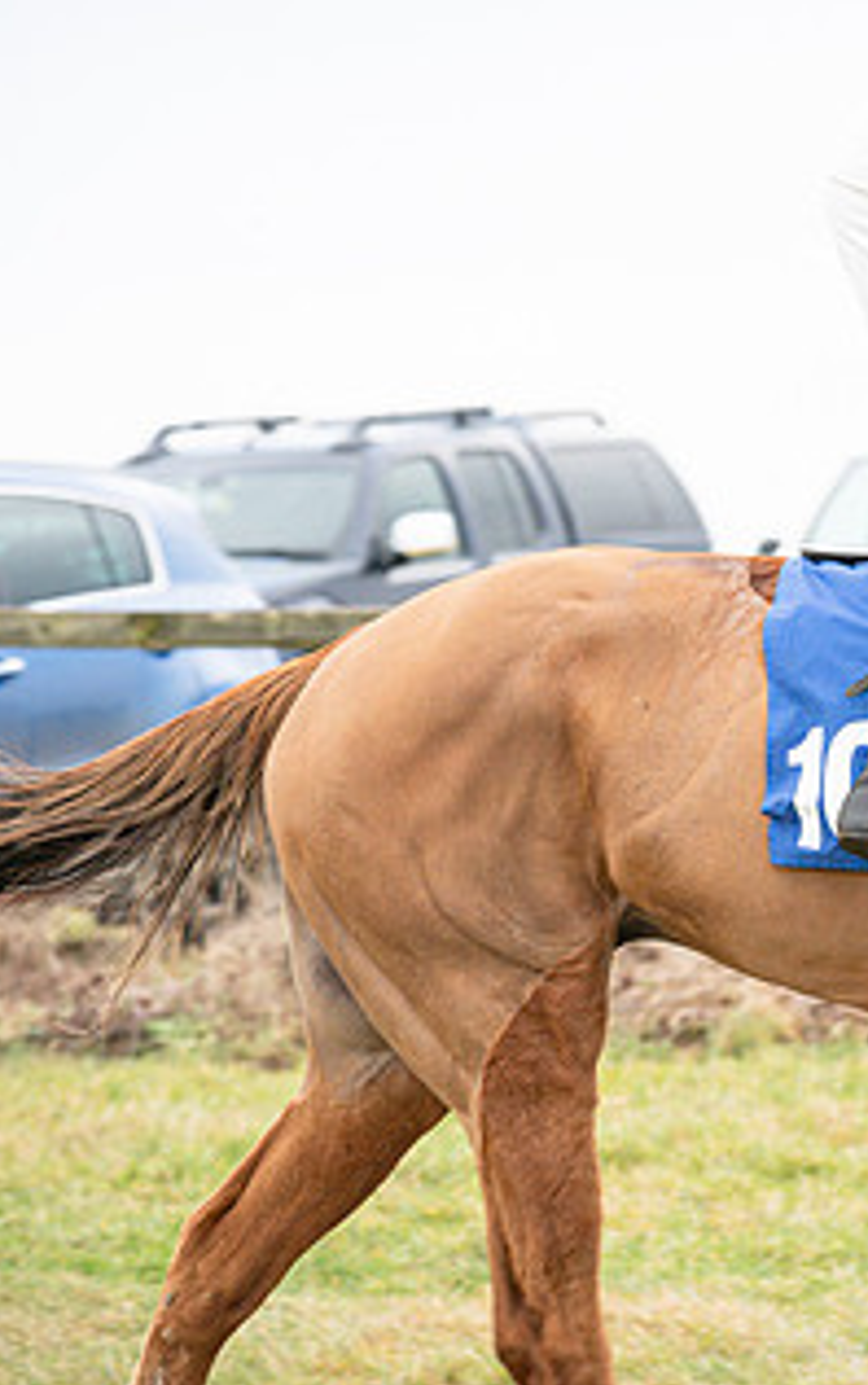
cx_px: 893
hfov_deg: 4.5
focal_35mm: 294
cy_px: 631
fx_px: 11107
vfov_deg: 7.1
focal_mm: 135
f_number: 4.5
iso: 500
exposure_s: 1/1000
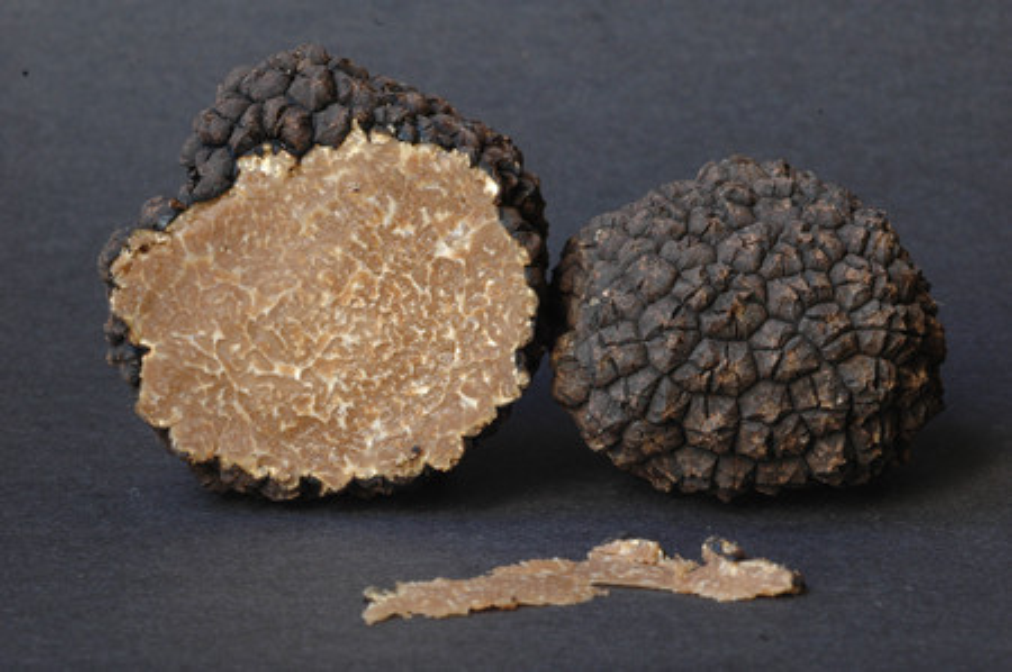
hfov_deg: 22.6
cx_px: 506
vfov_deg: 15.2
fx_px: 2527
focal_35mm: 90
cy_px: 336
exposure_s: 1/3
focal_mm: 60
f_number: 22
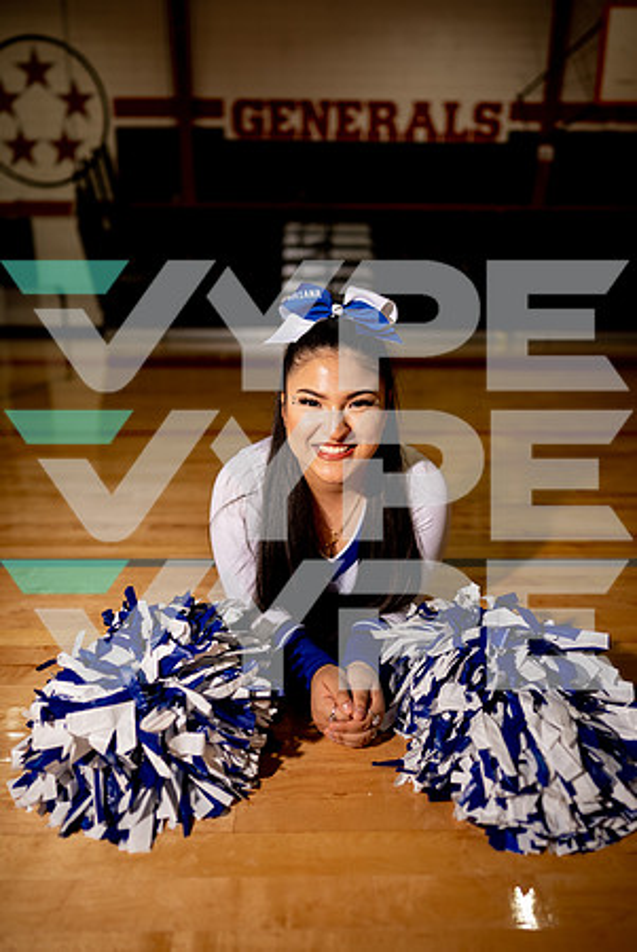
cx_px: 318
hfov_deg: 53.2
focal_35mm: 24
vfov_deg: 73.7
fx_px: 635
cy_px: 476
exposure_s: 1/800
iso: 100
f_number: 1.4
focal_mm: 24
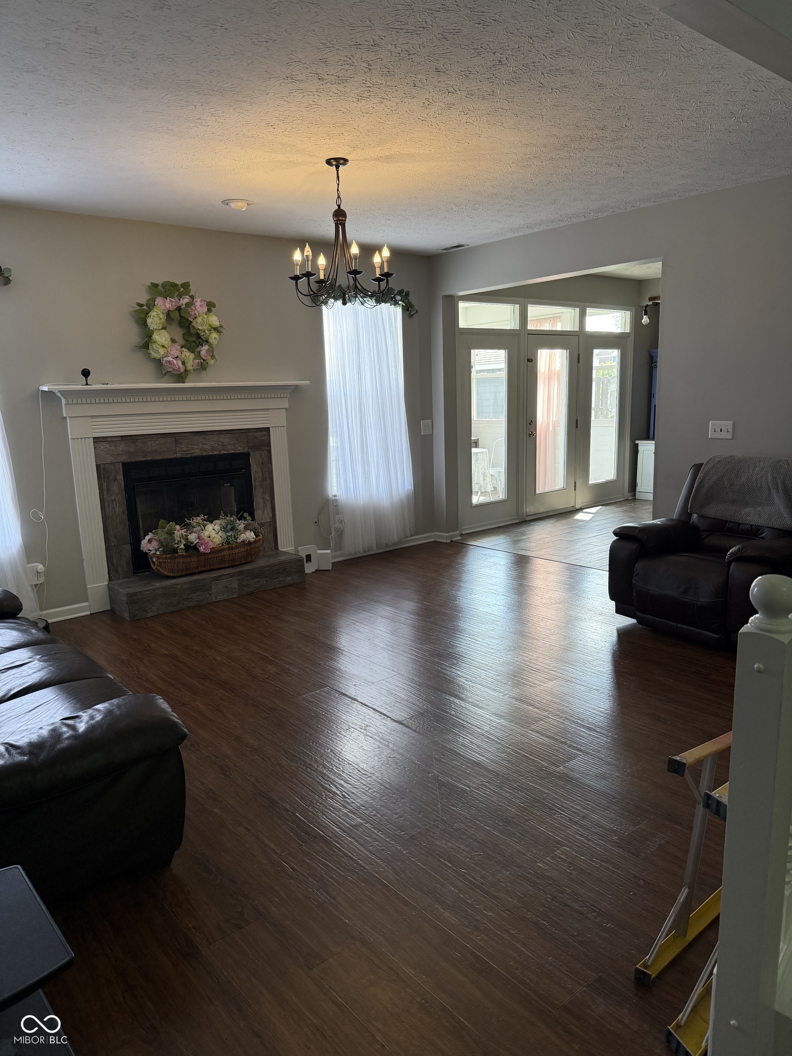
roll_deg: +2.2
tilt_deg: -10.6
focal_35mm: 24
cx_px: 396
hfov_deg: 56.8
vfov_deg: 71.6
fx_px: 732
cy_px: 528
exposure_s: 1/170
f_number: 1.78
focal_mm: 6.76
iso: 200
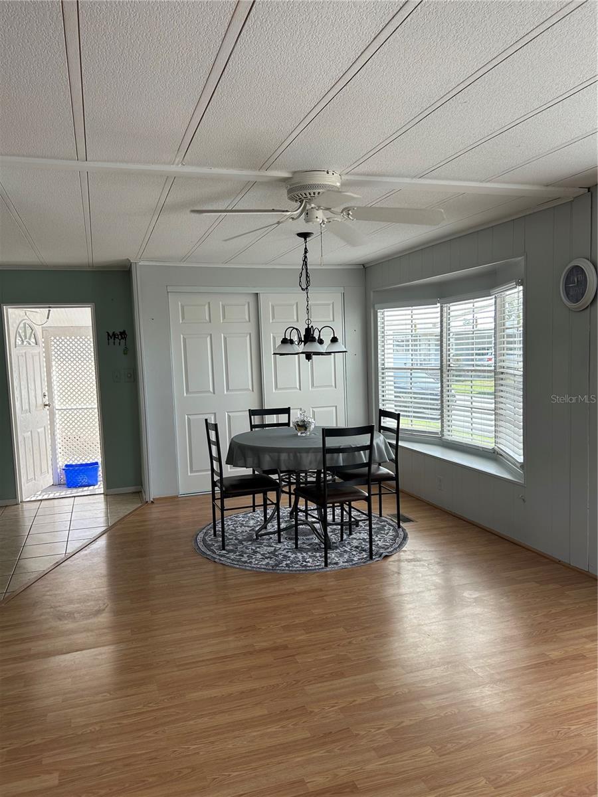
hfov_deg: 53.1
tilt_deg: -5.1
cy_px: 398
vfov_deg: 67.3
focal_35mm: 26
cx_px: 299
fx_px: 599
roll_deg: +1.7
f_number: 1.5
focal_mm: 5.7
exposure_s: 1/176
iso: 40
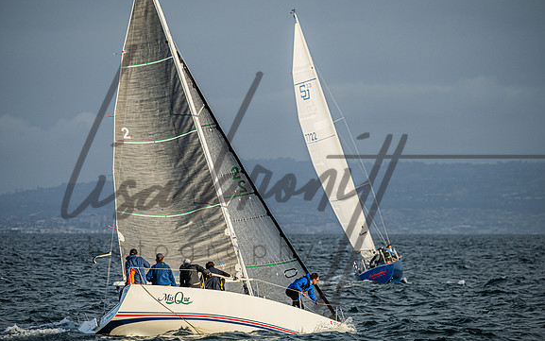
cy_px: 217
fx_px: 4383
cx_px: 267
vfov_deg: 4.5
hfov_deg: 7.1
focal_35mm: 295
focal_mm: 230
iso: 560
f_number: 5
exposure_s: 1/3200
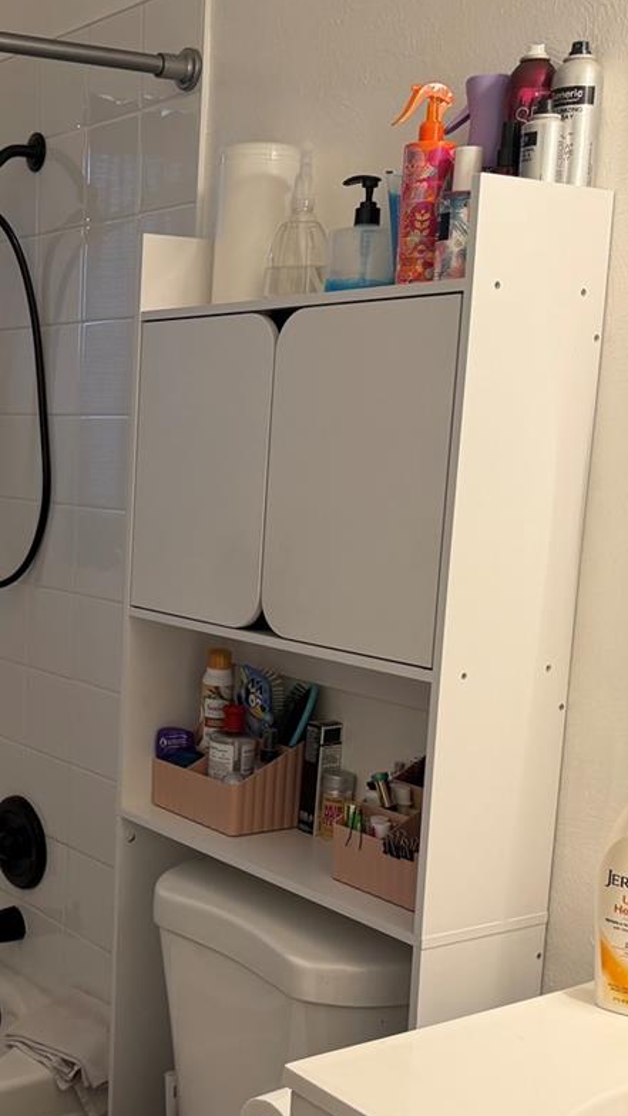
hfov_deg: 24.0
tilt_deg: -10.0
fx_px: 1421
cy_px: 672
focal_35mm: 48
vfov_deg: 42.7
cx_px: 23
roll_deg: -0.1
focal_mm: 6.76
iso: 125
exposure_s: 1/60
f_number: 1.78
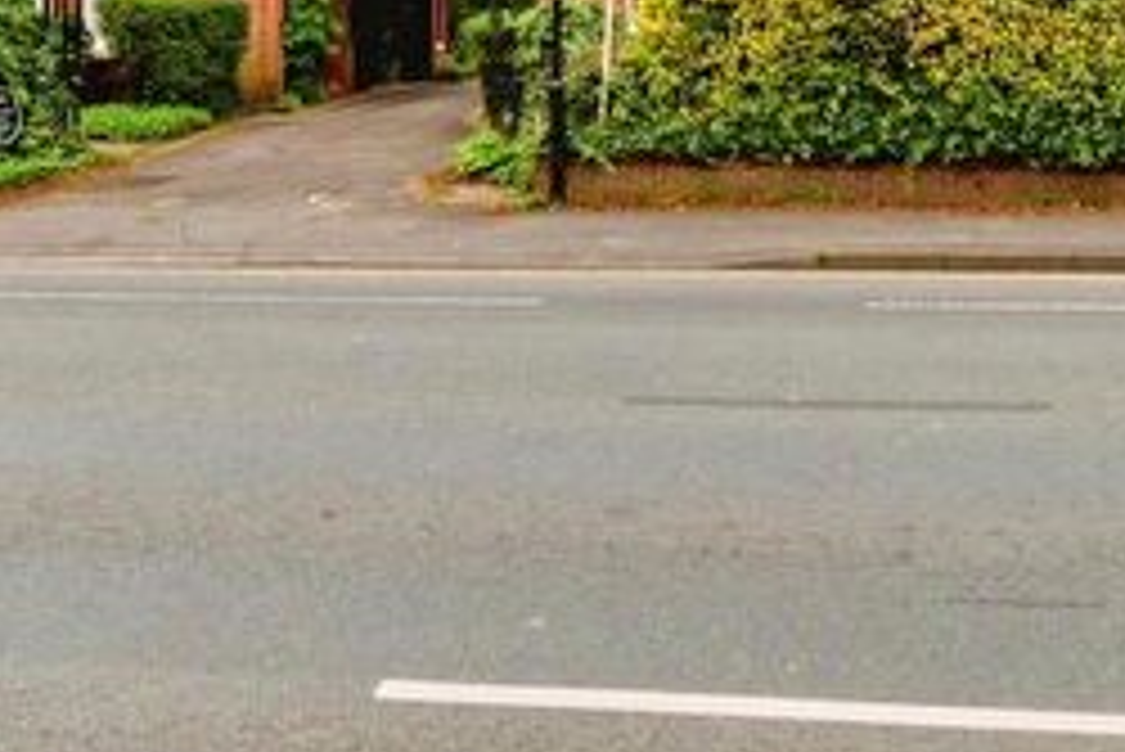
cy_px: -142
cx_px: 702
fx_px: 1313
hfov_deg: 46.0
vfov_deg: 28.1
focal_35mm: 42
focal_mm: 10
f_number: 7.1
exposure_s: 1/500
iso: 400
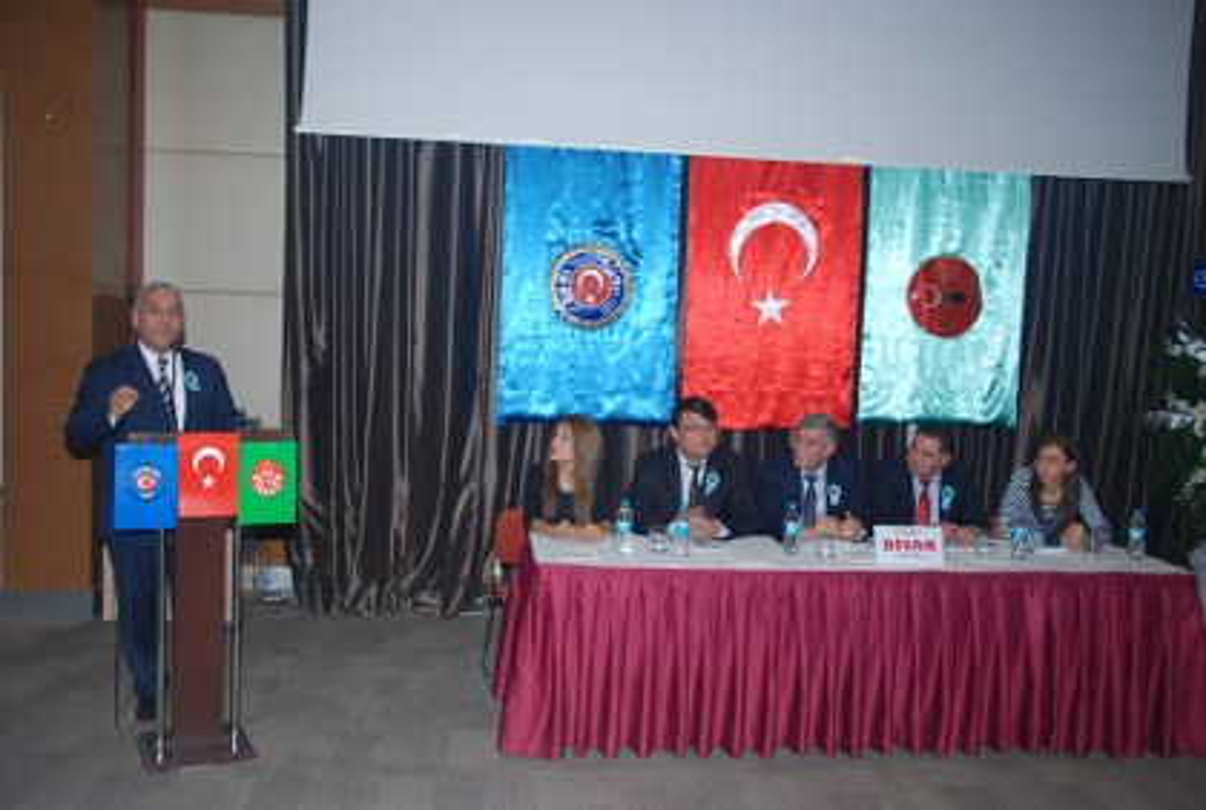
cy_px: 405
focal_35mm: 33
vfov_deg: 40.2
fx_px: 1108
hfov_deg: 57.1
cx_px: 603
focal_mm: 22
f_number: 4
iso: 200
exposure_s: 1/60
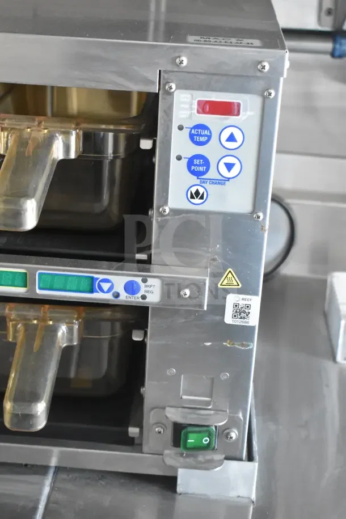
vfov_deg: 33.4
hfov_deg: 22.6
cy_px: 260
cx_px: 173
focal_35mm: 60
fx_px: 865
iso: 6400
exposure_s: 1/80
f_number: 5
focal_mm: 40
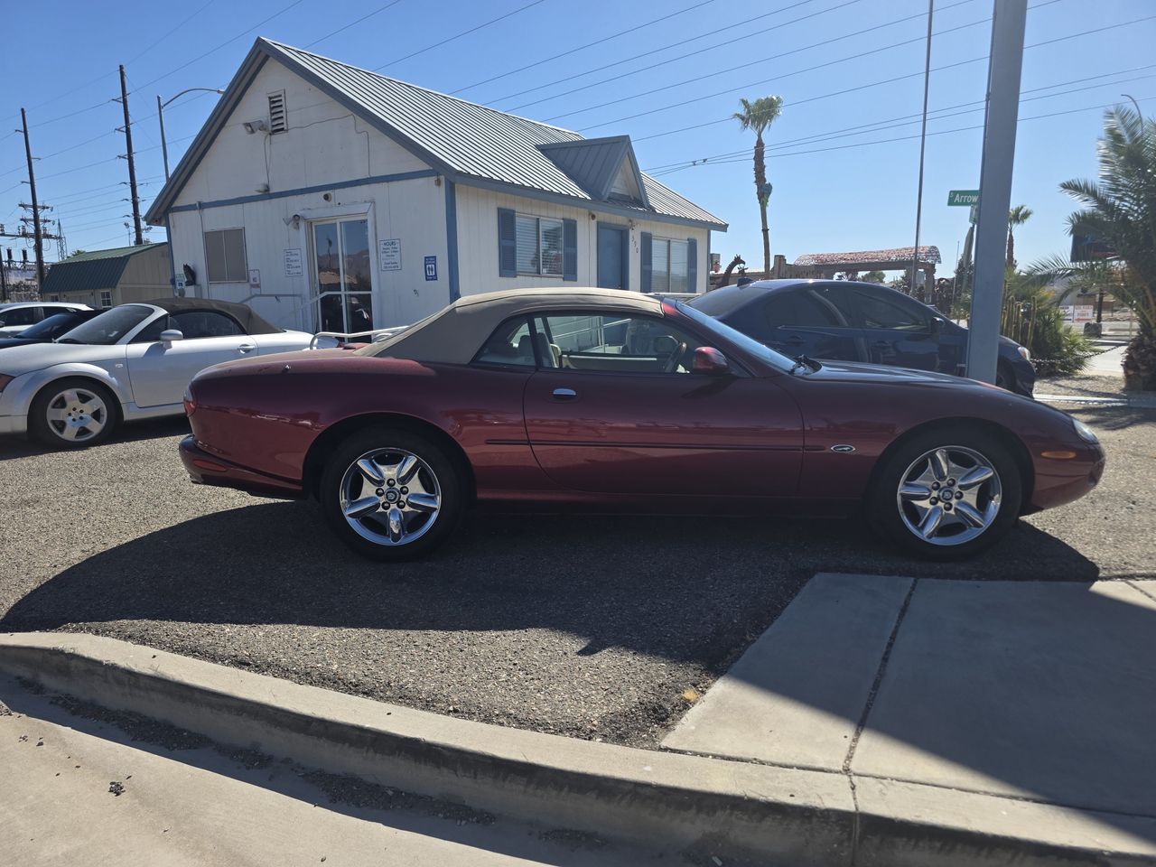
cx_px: 578
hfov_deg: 73.9
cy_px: 434
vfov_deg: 58.9
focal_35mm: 23
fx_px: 768
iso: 80
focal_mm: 6.3
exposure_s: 1/5296
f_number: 1.7
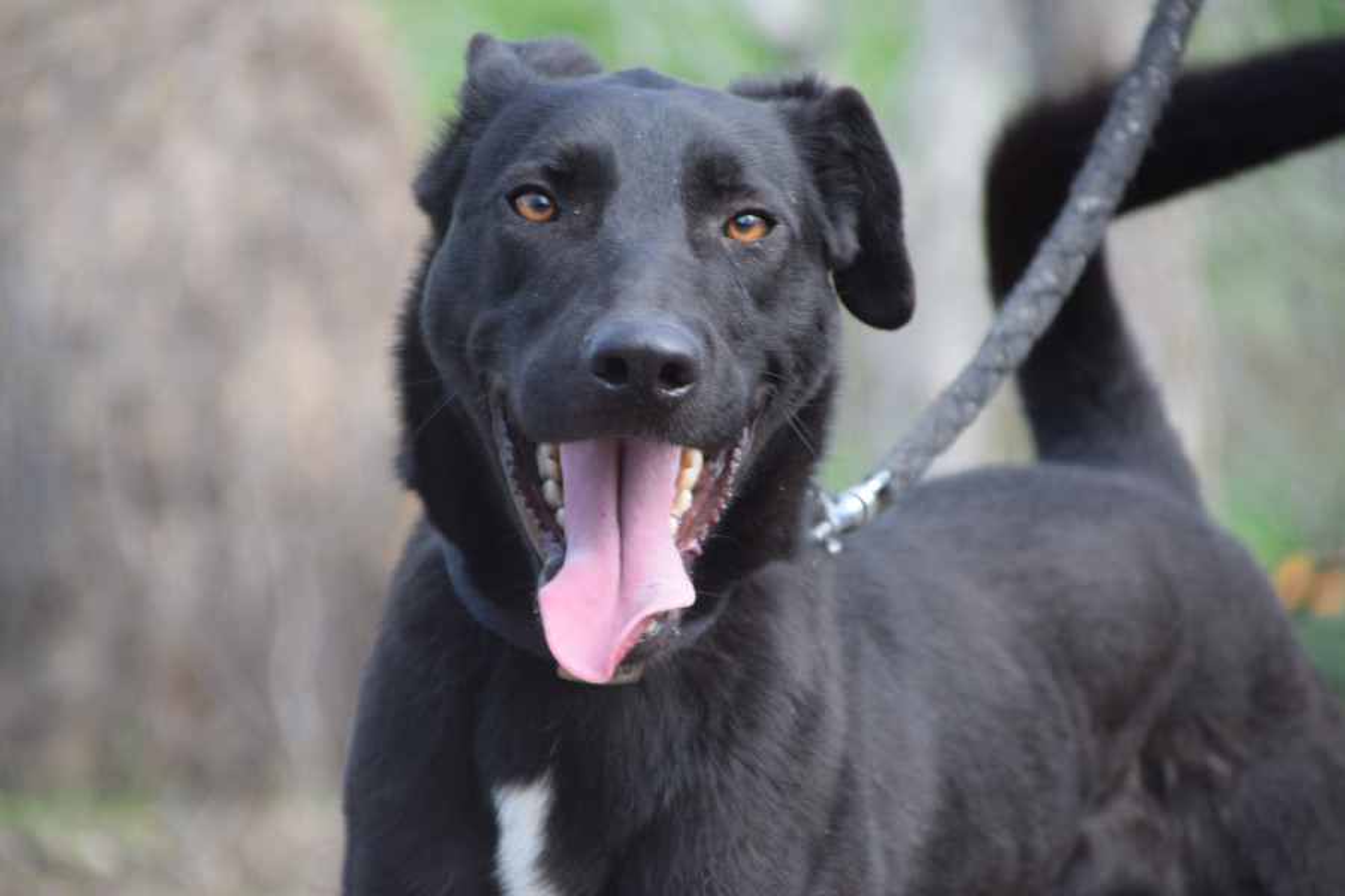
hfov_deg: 6.9
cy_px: 448
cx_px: 672
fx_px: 11207
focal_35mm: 300
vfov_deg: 4.6
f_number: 6.3
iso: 400
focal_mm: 200
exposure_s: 1/250
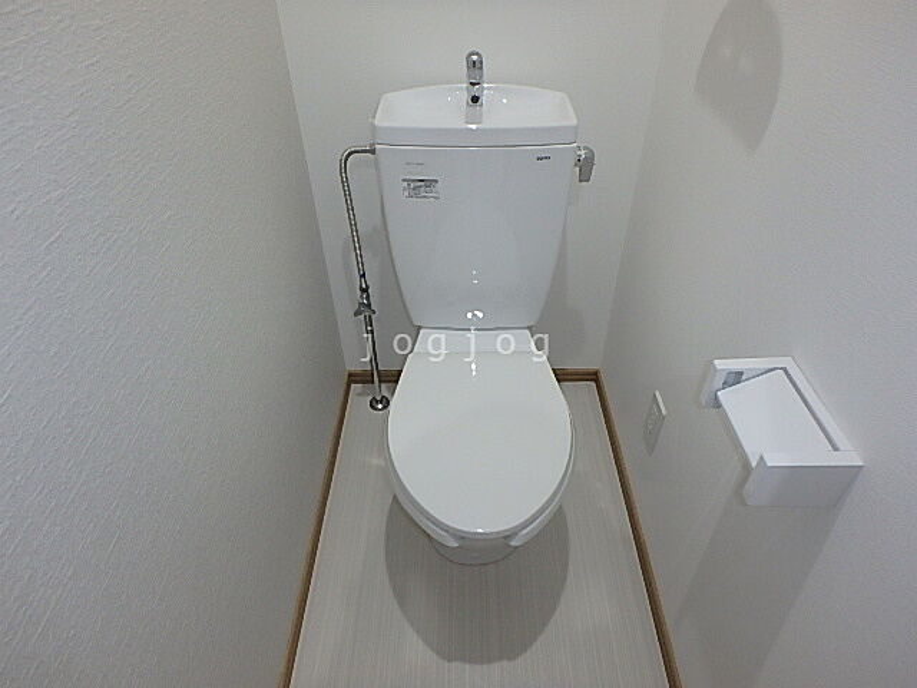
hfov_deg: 79.0
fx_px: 556
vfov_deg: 63.4
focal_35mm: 21
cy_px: 344
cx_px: 458
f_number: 3.5
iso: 250
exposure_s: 1/30
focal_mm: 3.7
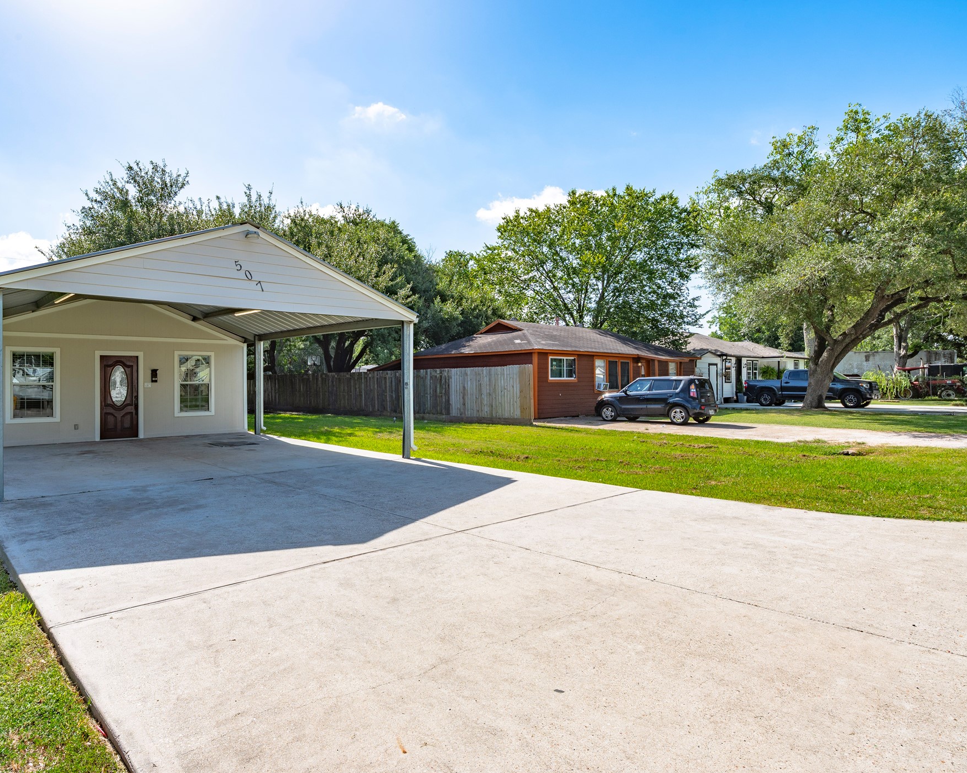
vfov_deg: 65.5
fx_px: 601
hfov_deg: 76.6
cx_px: 379
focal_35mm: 21
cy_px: 382
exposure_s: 1/200
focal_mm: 18
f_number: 11
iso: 125
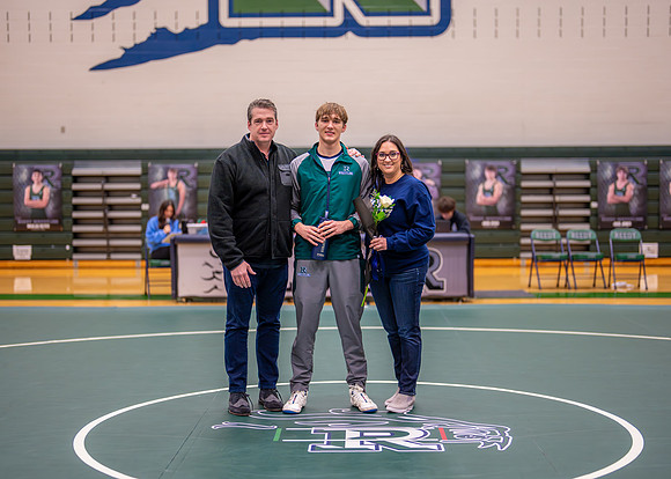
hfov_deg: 33.4
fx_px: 1117
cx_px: 330
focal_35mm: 59
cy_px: 249
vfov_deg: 24.2
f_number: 1.2
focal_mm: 50
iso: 800
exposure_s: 1/800
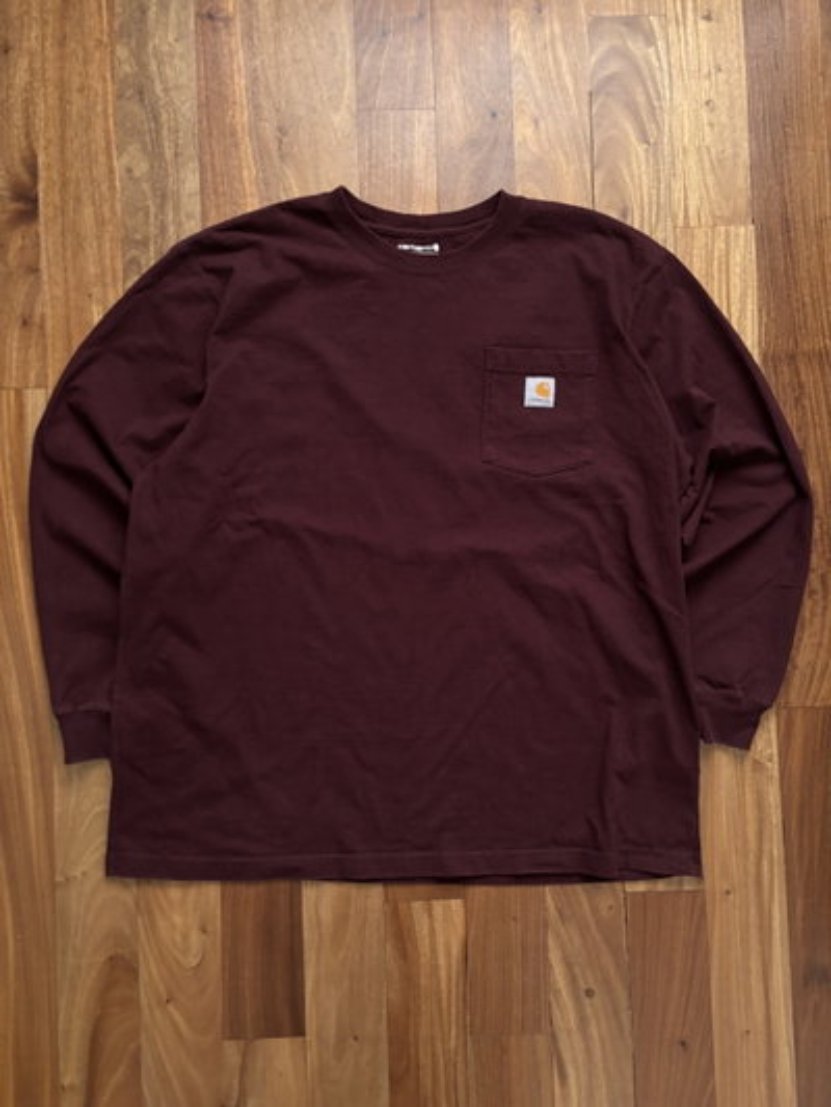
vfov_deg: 67.3
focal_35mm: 26
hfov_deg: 53.1
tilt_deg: -88.6
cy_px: 554
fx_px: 832
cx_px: 416
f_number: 1.6
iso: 160
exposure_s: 1/60
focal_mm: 5.96
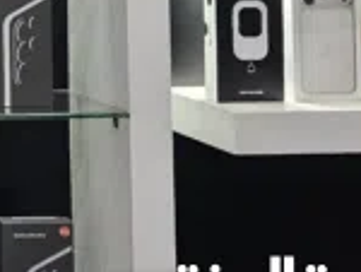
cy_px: -91
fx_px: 1024
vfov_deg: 14.4
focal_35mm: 98
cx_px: -258
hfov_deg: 17.0
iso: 640
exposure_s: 1/200
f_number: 1.7
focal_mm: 6.3
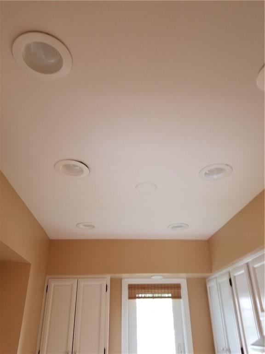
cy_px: 177
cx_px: 132
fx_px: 265
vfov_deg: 67.3
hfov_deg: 53.1
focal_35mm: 26
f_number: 1.7
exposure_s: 1/24
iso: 160
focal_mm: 4.25
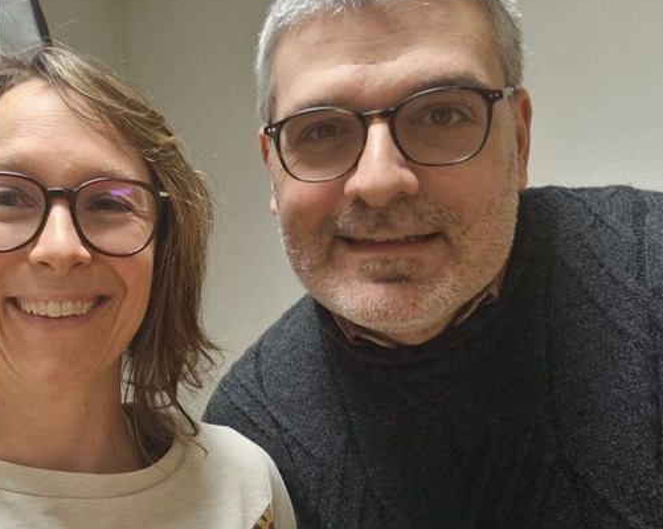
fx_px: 765
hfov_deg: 45.0
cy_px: 303
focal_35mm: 39
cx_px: 154
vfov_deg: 38.1
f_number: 2.2
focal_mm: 3.3
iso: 200
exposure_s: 1/50
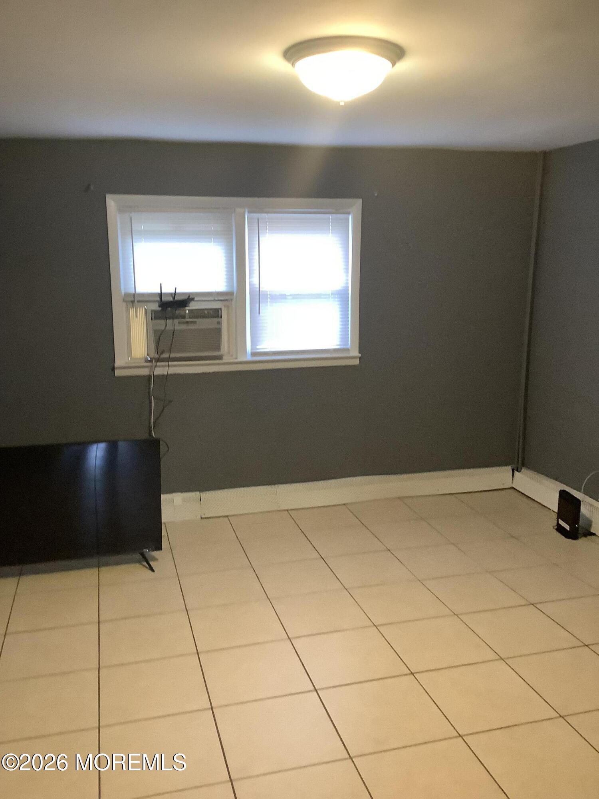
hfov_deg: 45.4
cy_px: 400
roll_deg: -0.1
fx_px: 715
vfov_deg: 58.4
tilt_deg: -7.2
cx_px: 300
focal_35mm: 31
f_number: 2.4
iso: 320
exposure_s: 1/60
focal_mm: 3.3
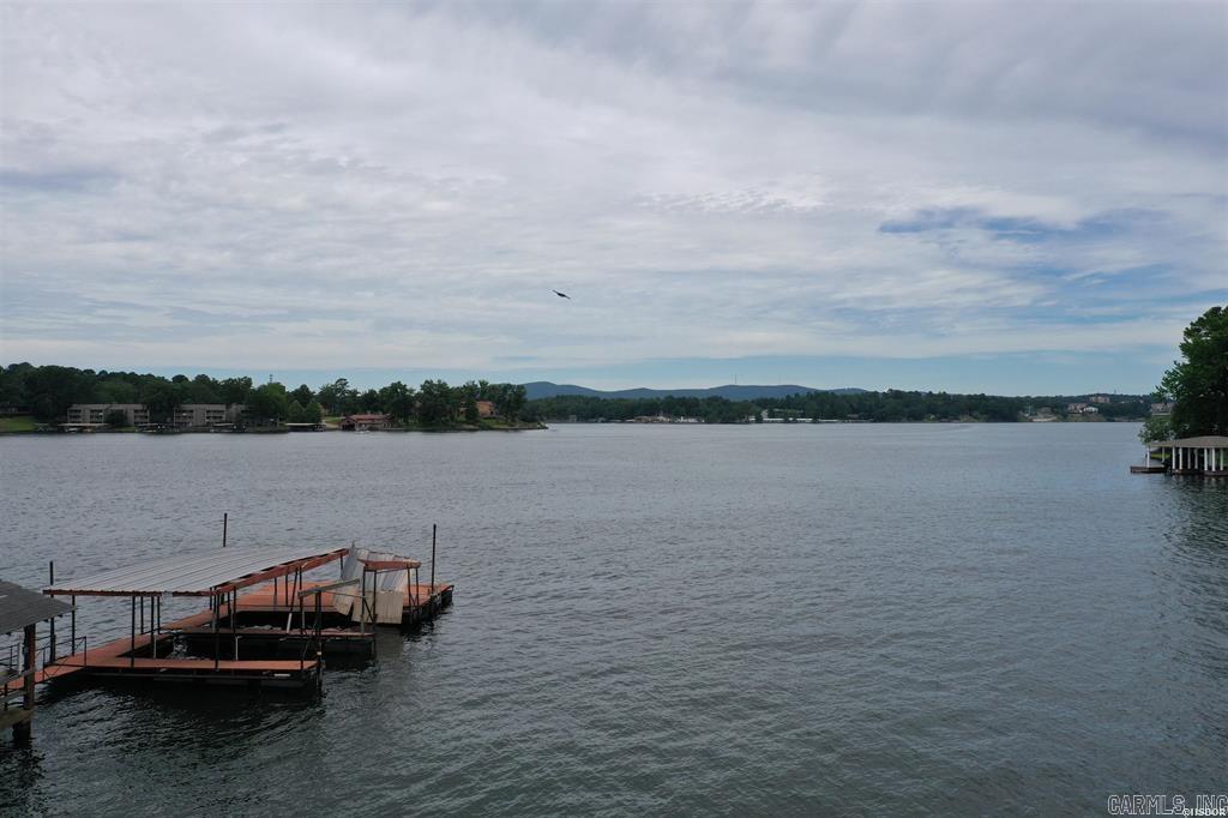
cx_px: 614
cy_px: 409
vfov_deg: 46.4
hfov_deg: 65.5
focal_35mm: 28
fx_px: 955
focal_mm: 10.26
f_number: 6.3
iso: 100
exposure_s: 1/640
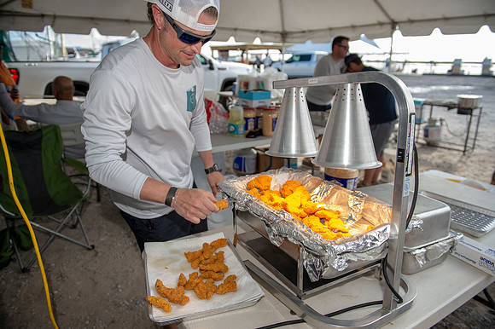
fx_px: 330
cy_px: 164
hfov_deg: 73.8
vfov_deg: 53.1
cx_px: 248
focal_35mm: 24
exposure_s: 1/250
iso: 50
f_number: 3.5
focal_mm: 24
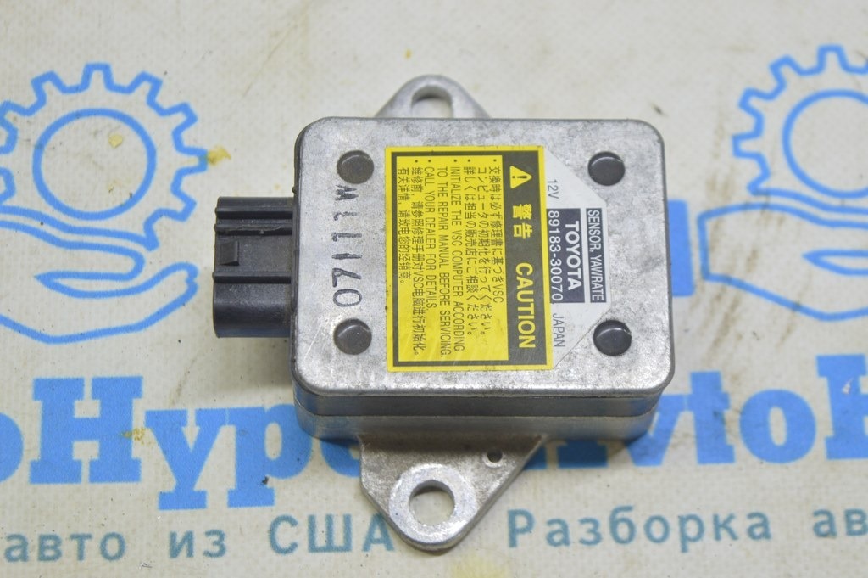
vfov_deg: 16.5
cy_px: 289
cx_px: 434
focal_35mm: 82
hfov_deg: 24.6
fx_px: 1988
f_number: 5.6
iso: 400
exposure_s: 1/20
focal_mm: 55
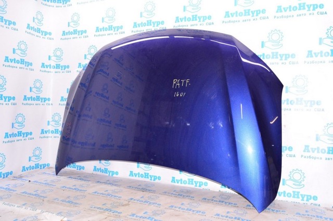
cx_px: 166
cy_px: 110
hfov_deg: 59.6
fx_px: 291
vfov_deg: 41.6
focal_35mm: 32
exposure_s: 1/200
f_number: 8
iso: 1600
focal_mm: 21
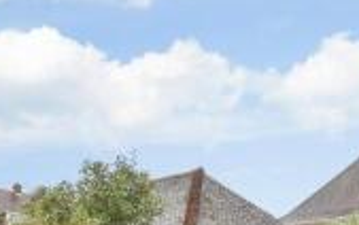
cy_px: 296
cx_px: 344
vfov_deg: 25.5
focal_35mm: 43
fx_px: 421
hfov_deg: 41.3
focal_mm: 10
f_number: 7.1
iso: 400
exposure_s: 1/10
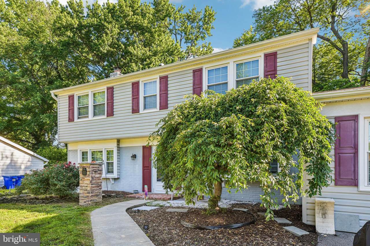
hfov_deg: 78.6
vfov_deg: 57.2
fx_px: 226
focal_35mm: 22
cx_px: 185
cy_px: 123
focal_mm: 22
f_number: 8
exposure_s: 1/40
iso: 100
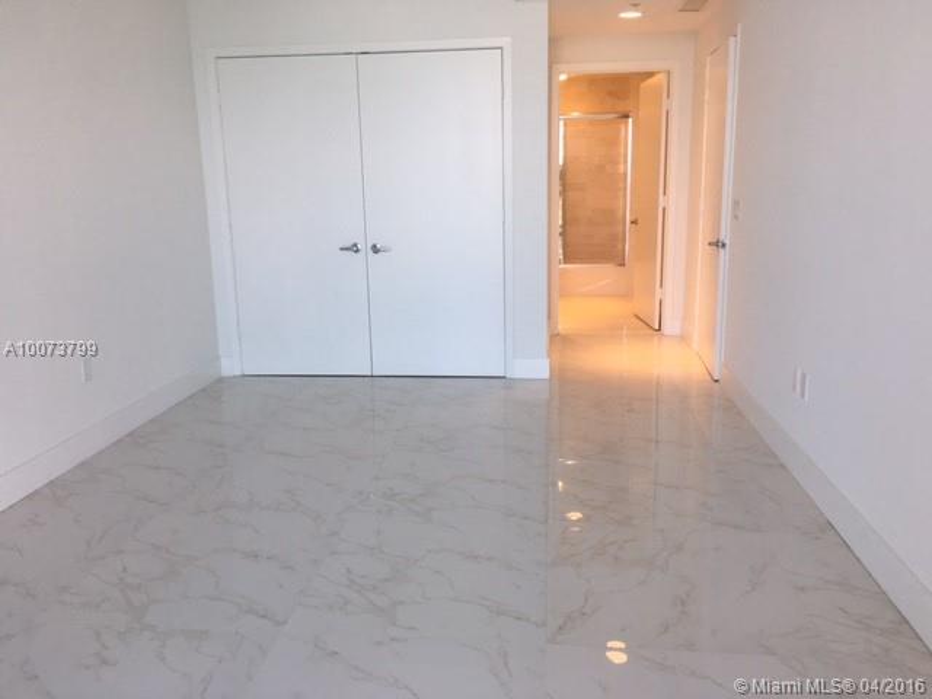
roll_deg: +0.7
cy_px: 350
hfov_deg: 61.7
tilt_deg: -11.0
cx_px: 466
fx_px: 781
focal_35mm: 29
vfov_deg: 48.2
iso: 40
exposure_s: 1/120
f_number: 2.2
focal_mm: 4.15
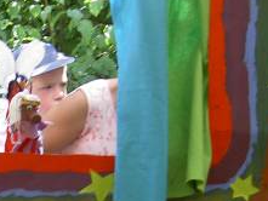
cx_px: -64
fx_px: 1542
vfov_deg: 7.5
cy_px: 183
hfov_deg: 9.8
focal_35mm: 199
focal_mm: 11.3
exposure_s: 1/100
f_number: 3.3
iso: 100
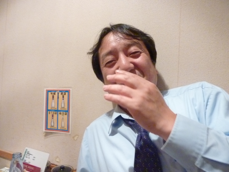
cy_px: 86
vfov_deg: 54.9
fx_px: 165
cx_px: 114
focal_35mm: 25
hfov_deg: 69.4
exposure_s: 1/30
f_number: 3.3
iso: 800
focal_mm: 4.1
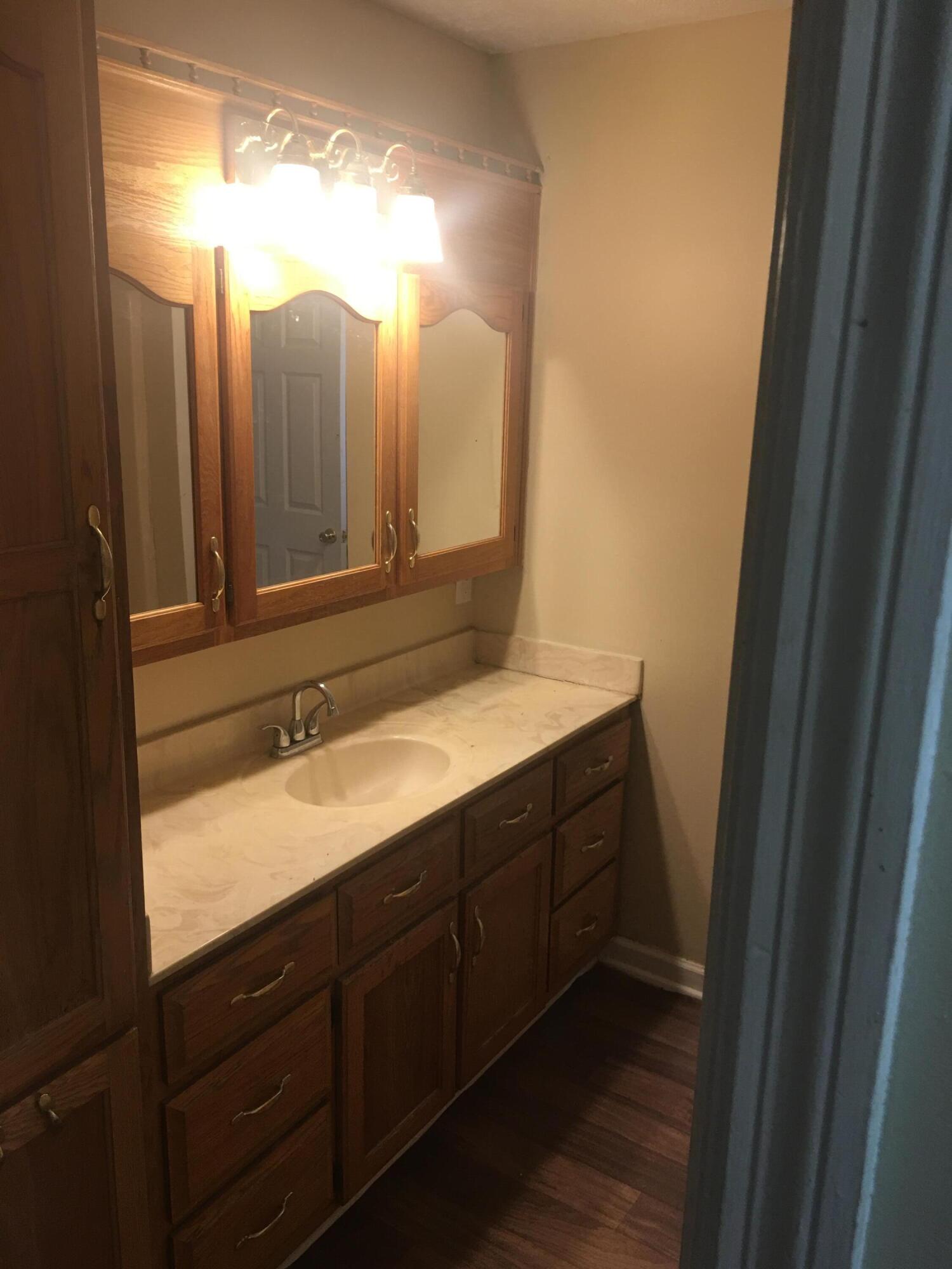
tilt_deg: -13.7
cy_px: 634
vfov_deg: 61.7
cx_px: 476
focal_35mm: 29
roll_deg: -1.8
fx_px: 1063
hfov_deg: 48.2
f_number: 2.2
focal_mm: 4.15
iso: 32
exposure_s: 1/15
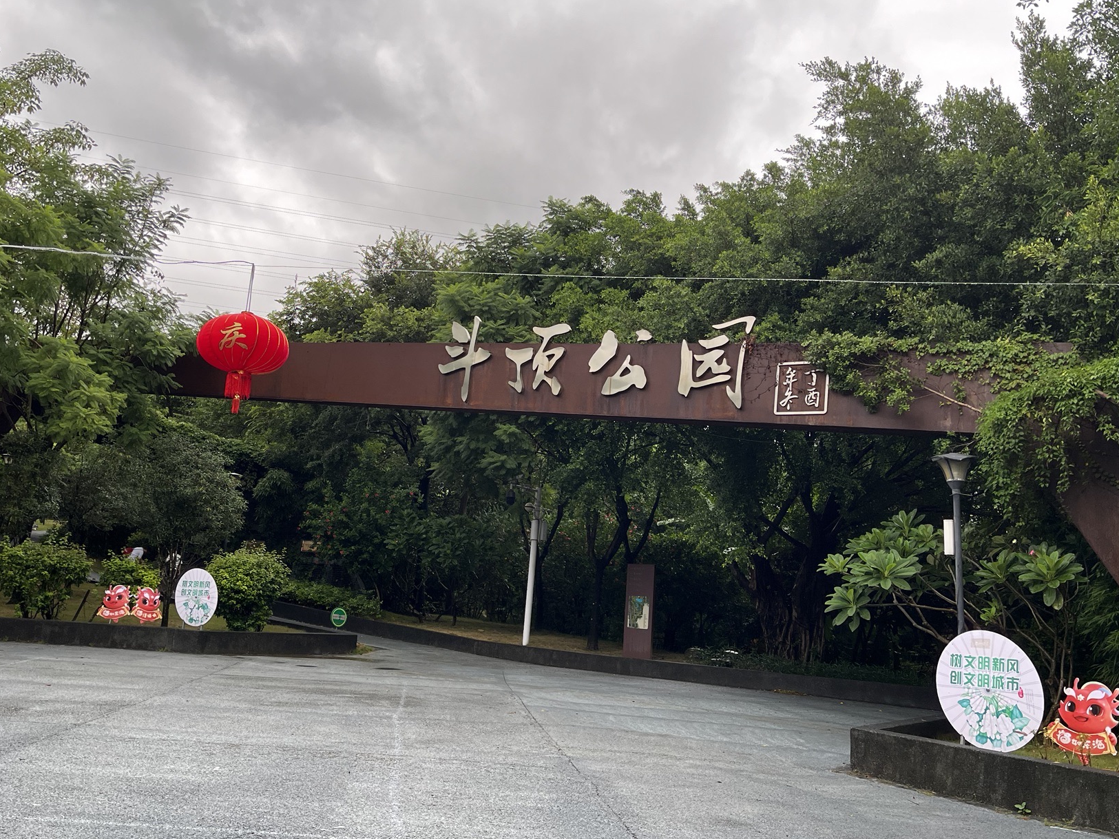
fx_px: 1035
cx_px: 532
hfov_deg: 56.8
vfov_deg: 44.1
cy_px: 446
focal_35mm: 32
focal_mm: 5.1
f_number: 1.6
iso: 40
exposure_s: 1/271
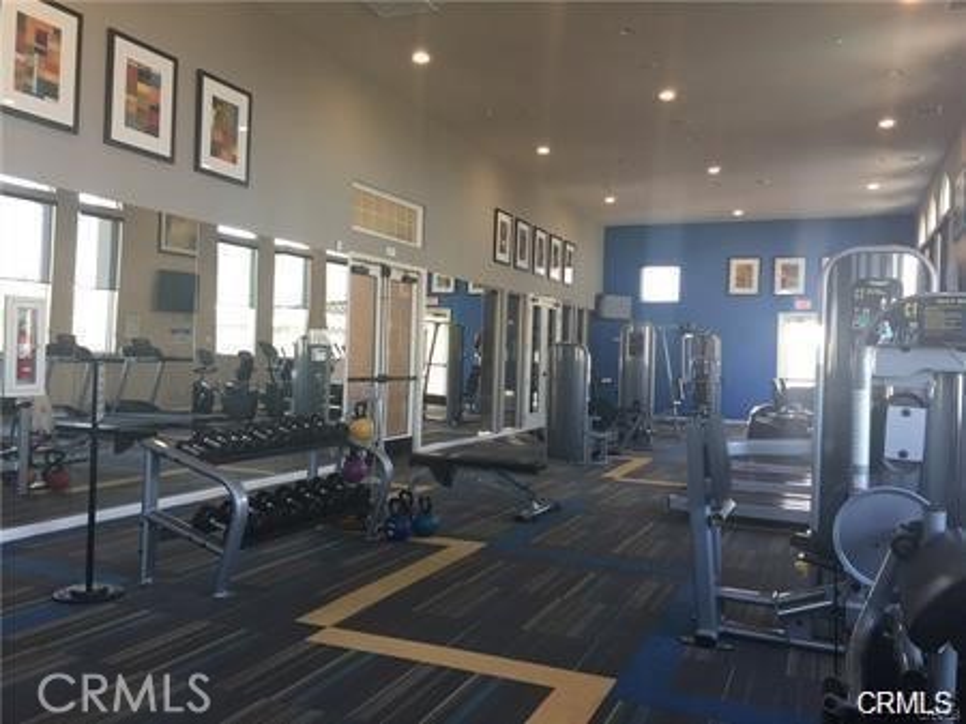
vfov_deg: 48.2
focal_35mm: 29
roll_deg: -2.6
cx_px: 483
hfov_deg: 61.7
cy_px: 362
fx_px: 809
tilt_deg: -0.9
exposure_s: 1/30
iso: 40
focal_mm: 4.15
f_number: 2.2
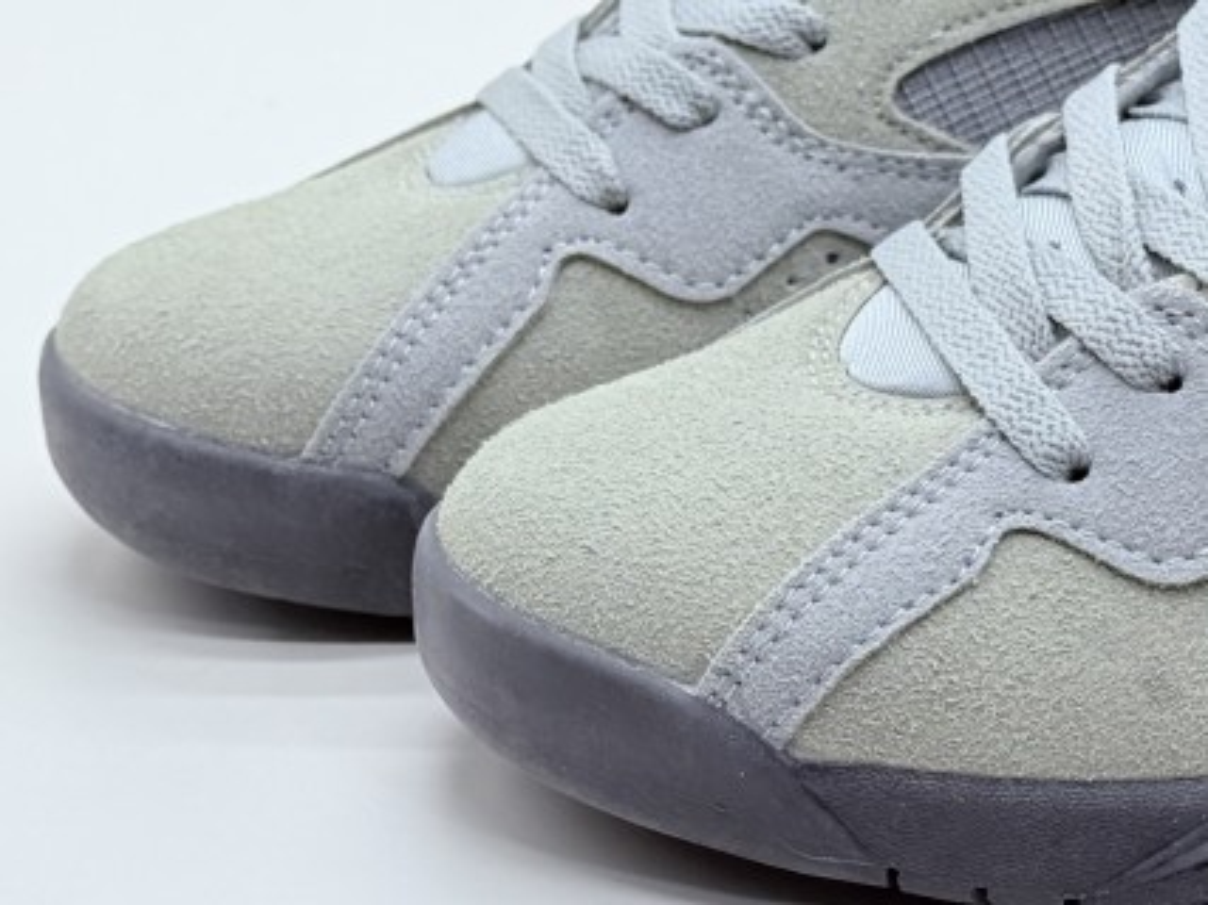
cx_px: 604
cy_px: 452
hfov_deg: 39.7
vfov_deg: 30.3
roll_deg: +2.0
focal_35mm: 48
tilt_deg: -24.3
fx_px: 1675
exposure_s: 1/620
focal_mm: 6.76
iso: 64
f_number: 1.78
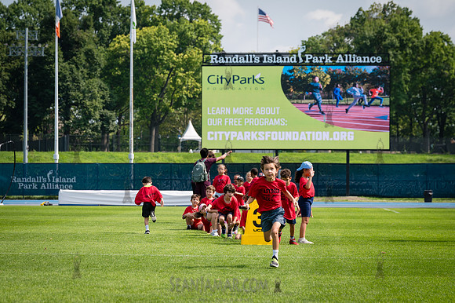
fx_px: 1677
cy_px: 189
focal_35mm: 133
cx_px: 203
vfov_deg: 10.3
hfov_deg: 15.4
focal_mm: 103
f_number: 5
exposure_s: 1/500
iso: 100
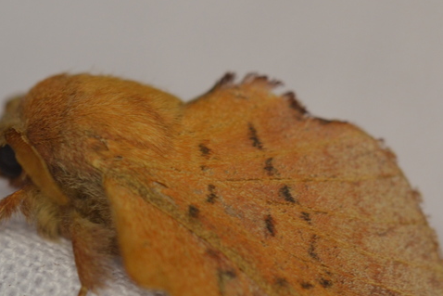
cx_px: 218
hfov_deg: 3.7
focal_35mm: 557
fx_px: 6856
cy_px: 221
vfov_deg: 2.5
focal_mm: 185
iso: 400
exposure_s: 1/125
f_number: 4.5
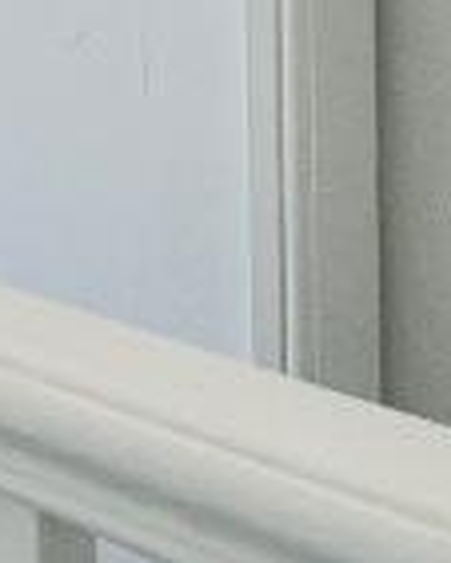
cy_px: -256
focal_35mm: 92
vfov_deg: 18.6
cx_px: -275
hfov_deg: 15.2
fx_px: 1533
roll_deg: +0.7
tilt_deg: -0.4
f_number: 1.8
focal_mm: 1.57
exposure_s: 1/100
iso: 80
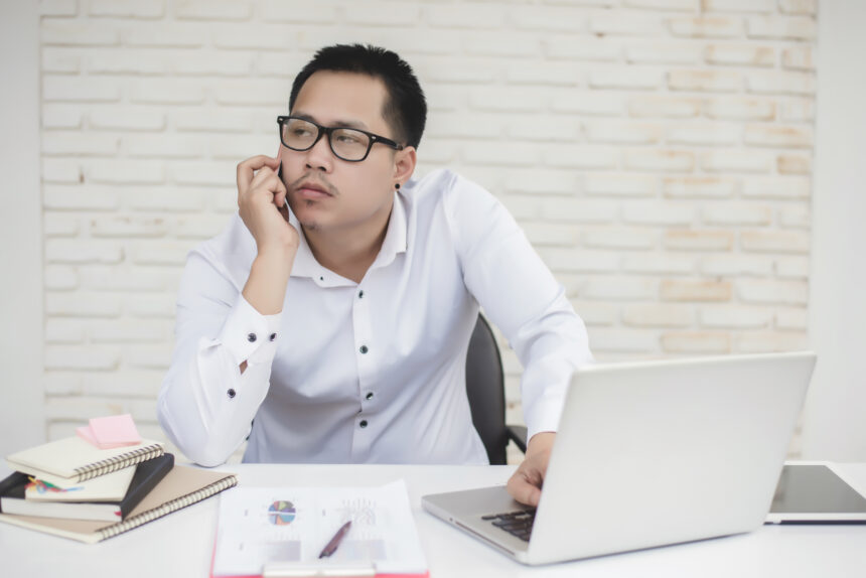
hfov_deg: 39.6
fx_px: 1203
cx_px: 433
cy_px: 289
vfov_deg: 27.0
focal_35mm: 50
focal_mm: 50
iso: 100
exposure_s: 1/250
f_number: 2.8
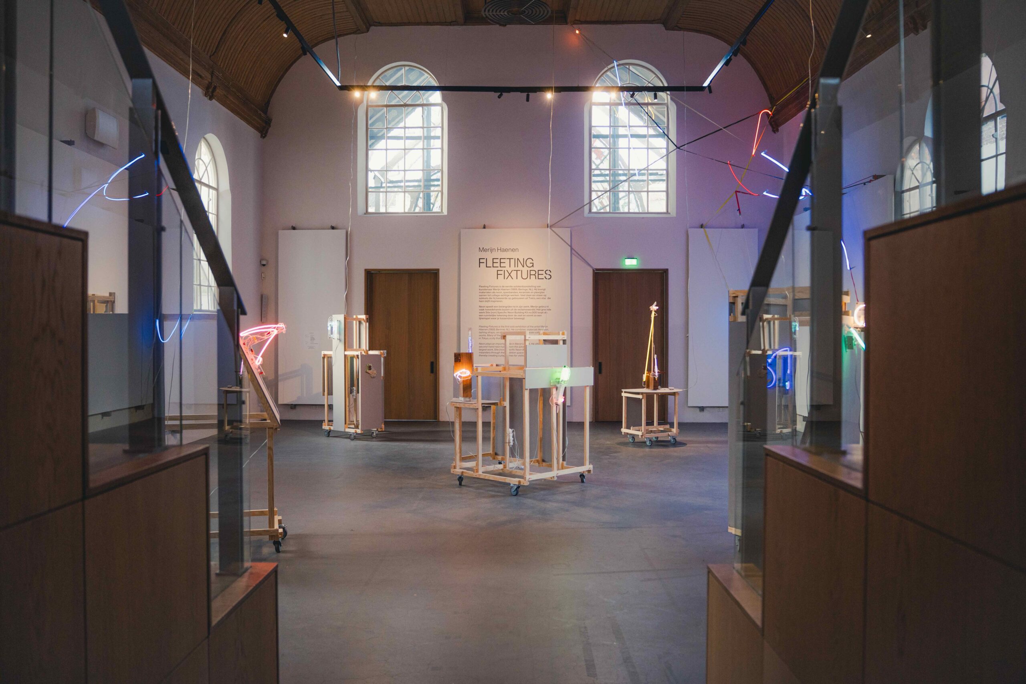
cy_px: 342
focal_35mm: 28
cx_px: 513
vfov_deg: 46.4
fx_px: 798
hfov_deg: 65.5
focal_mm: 28
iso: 1600
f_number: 2.8
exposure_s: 1/200
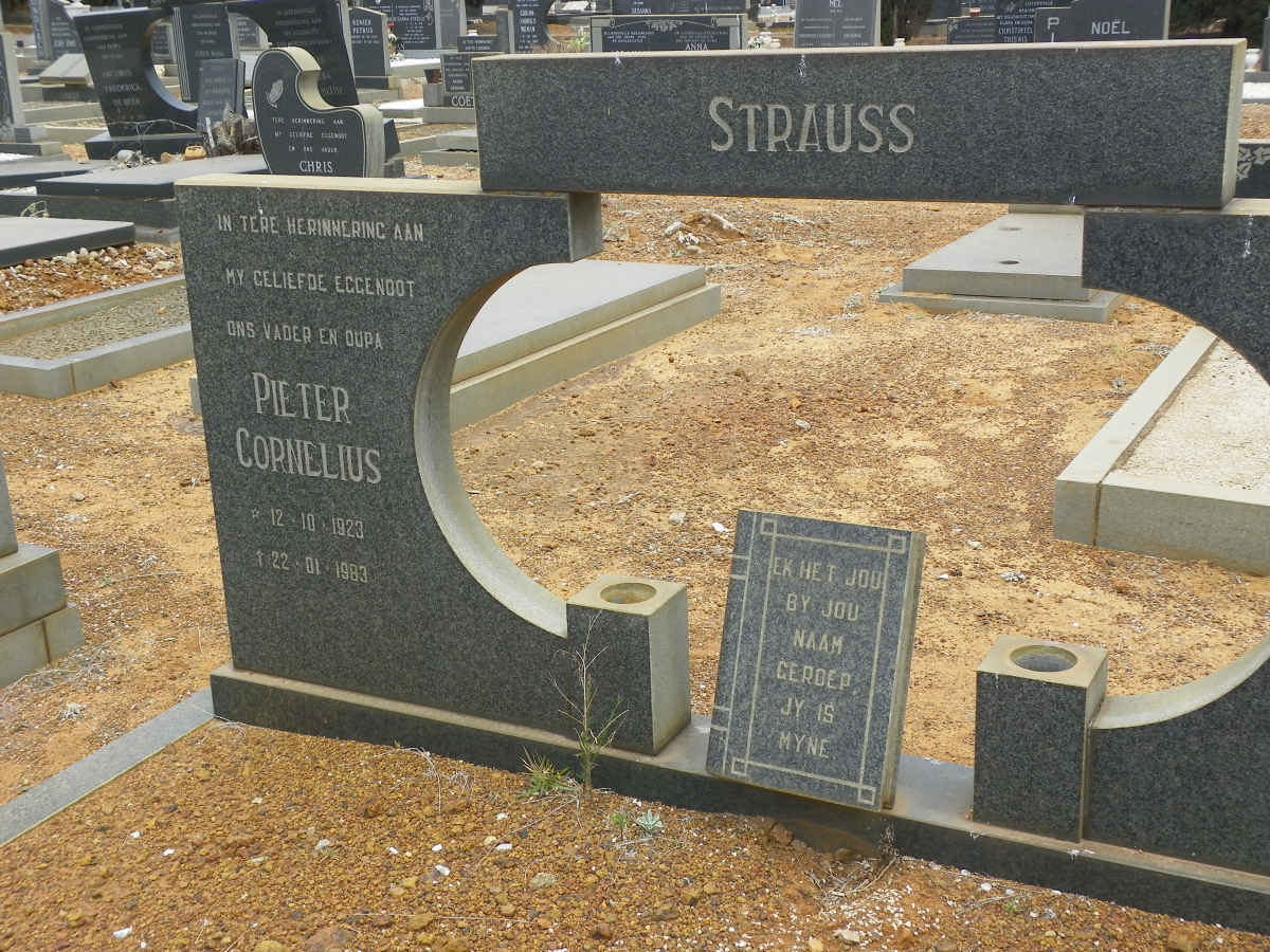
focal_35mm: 44
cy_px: 476
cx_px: 635
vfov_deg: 32.9
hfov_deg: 42.9
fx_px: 1614
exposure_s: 1/160
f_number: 4.5
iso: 64
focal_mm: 7.9
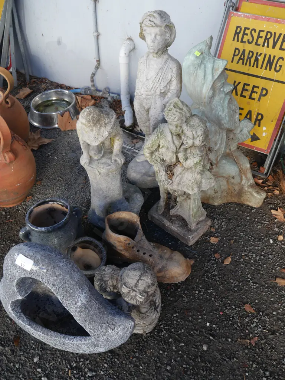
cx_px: 142
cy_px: 190
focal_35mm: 30
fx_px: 329
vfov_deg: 60.0
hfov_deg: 46.8
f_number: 5
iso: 200
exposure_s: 1/160
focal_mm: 15
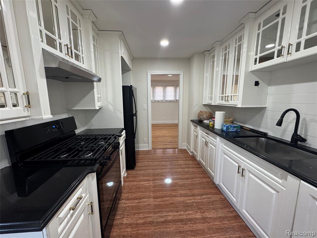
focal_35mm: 14
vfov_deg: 85.7
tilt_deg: -9.2
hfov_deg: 102.1
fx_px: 128
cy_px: 119
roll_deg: +0.4
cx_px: 158
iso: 250
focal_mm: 2.22
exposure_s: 1/120
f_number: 2.2
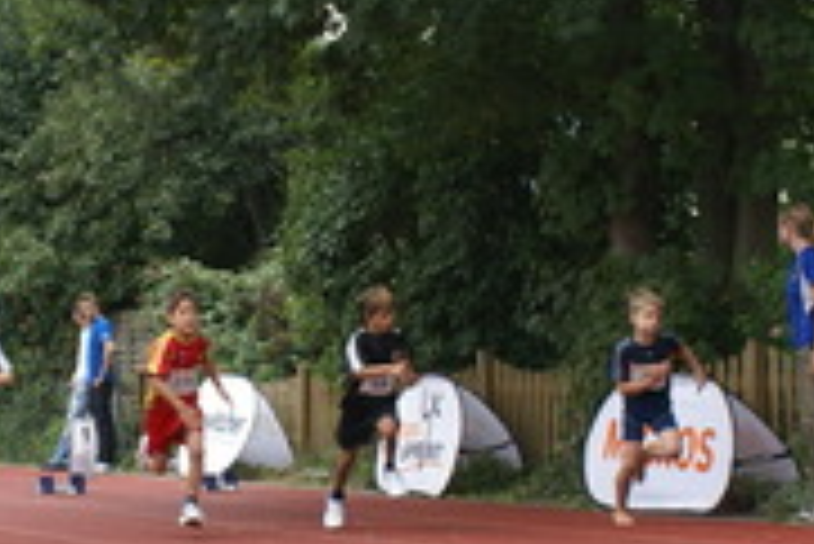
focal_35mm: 125
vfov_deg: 11.0
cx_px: 166
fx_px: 2829
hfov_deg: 16.3
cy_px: 355
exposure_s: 1/160
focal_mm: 28
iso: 100
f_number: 5
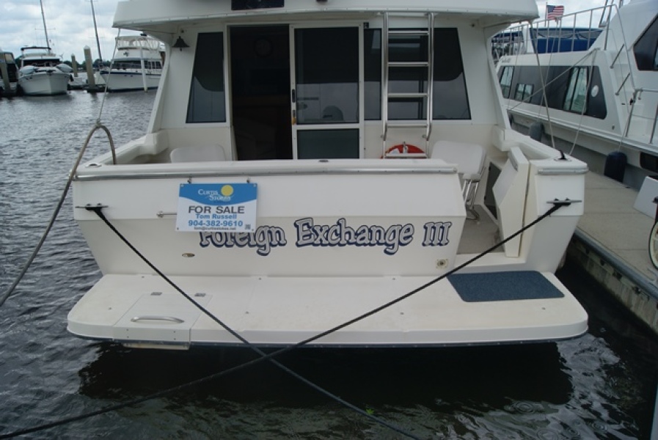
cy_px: 220
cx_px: 329
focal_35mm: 27
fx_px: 494
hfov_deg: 67.3
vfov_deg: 48.0
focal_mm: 18
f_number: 10
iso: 100
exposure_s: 1/100
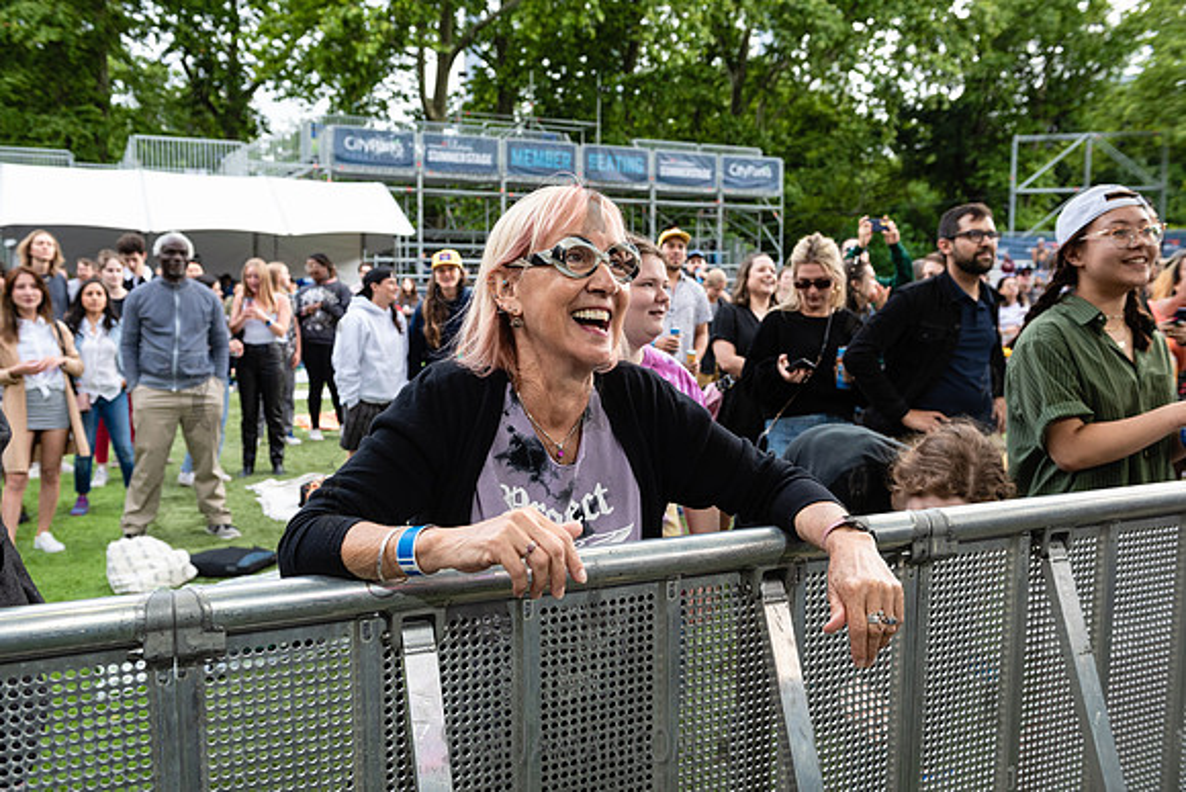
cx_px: 593
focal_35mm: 32
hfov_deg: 58.7
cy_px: 396
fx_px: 1054
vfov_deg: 41.1
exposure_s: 1/320
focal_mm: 32
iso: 640
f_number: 4.5
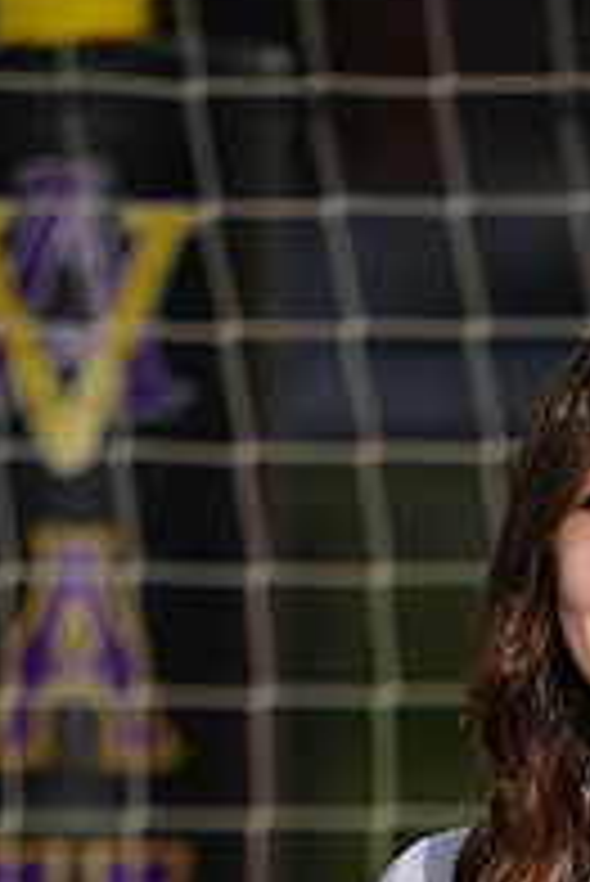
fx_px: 25323
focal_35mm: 1032
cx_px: 610
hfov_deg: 1.3
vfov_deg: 2.0
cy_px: 1197
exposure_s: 1/200
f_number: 5.6
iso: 320
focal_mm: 348
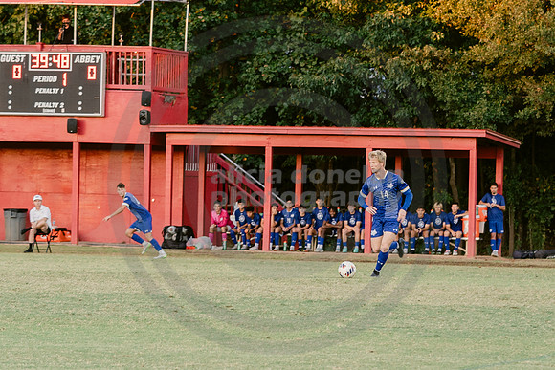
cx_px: 295
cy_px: 248
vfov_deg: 6.4
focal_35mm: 215
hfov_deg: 9.6
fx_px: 3319
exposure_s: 1/200
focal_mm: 90
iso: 640
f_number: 4
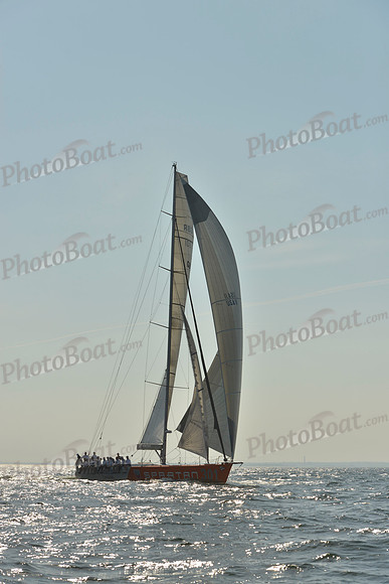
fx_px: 1134
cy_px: 292
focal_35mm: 70
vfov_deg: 28.8
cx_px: 194
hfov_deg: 19.5
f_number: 9
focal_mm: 70
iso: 200
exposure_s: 1/2000
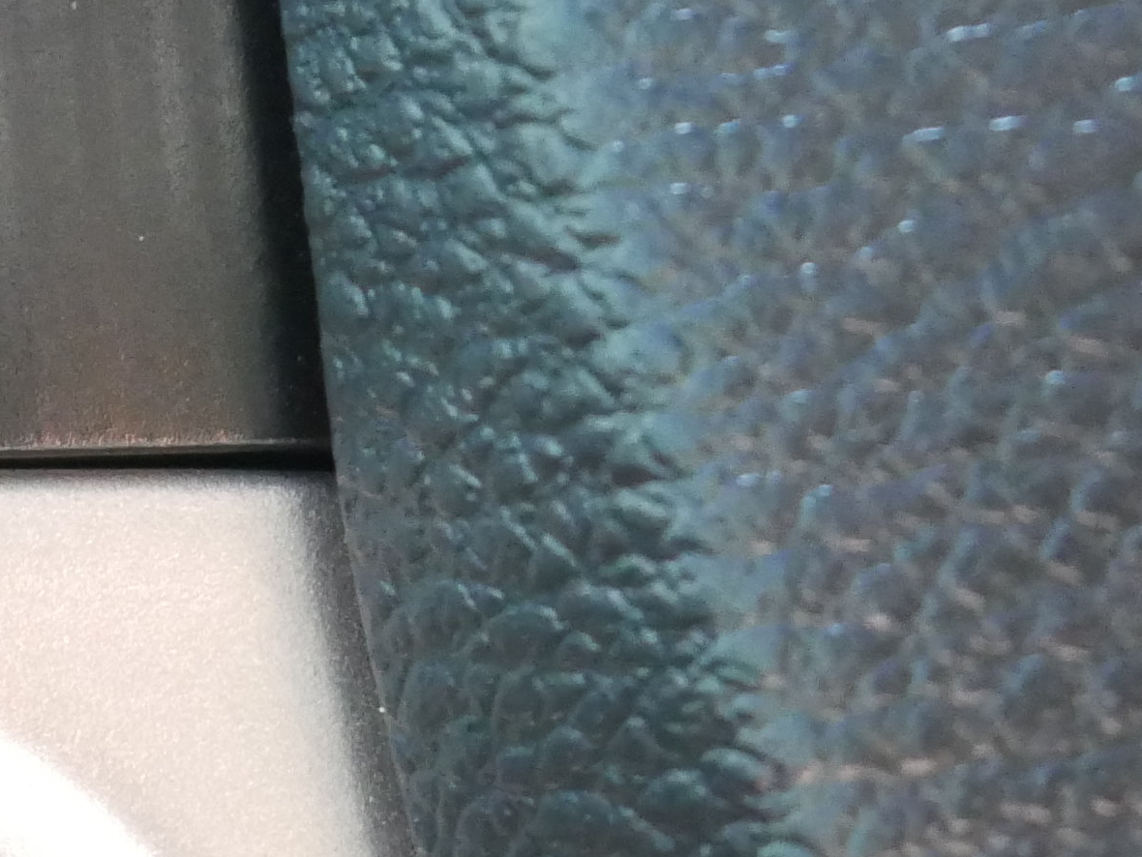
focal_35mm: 218
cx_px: -787
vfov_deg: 6.8
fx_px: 7195
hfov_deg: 8.8
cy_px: 238
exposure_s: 1/40
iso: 3200
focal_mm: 28
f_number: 5.3
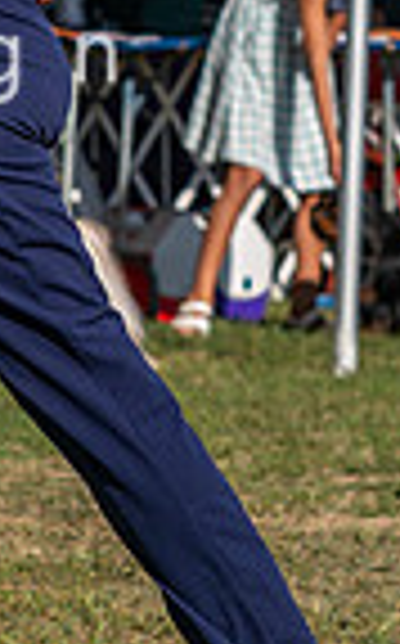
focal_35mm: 457
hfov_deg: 2.8
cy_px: 216
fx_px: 7995
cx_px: -533
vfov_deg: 4.6
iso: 100
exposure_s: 1/1250
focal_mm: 95
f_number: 4.5
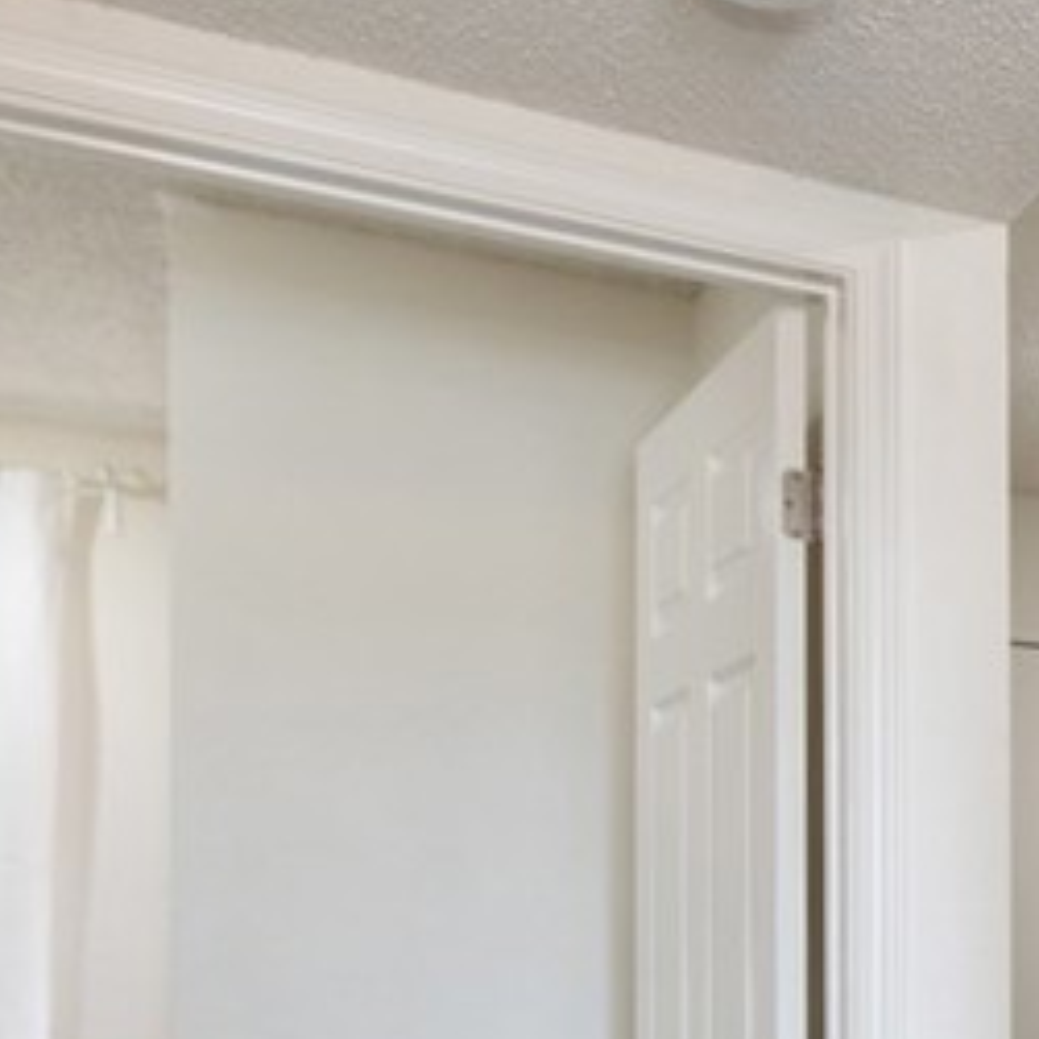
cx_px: 1552
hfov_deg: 25.1
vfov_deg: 30.6
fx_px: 1766
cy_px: 1025
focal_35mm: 52
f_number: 5
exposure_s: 1/100
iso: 800
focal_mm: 15
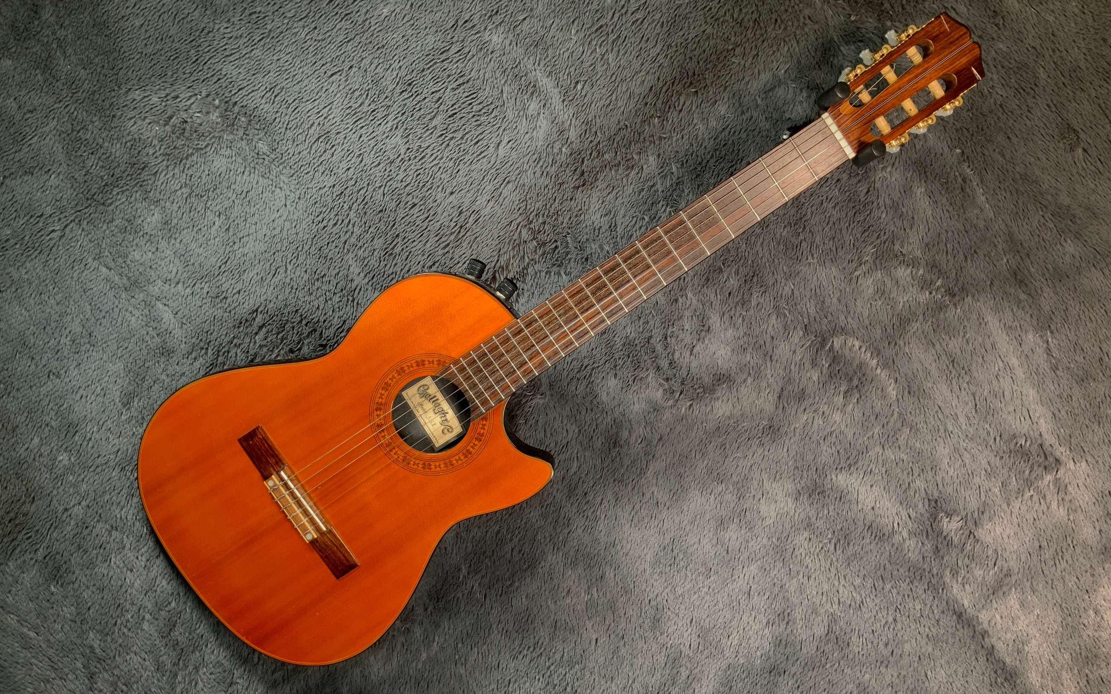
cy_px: 334
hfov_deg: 61.2
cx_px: 552
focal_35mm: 31
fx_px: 939
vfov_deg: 40.6
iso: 40
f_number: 1.8
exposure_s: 1/120
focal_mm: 3
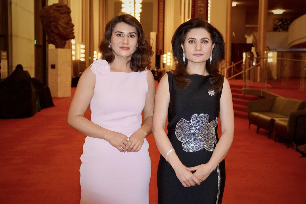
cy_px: 102
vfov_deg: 28.9
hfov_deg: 42.2
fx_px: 396
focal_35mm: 47
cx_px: 153
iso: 3200
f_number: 4
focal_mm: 31.1
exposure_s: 1/160
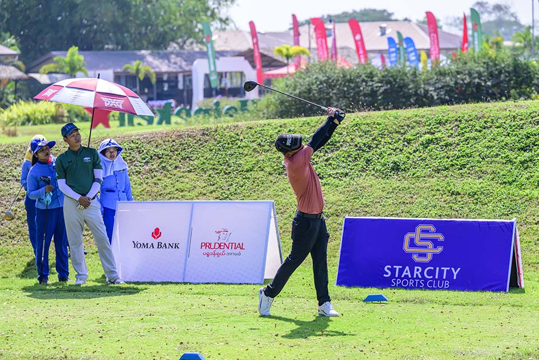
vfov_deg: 11.4
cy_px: 180
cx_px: 270
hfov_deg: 17.1
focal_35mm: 120
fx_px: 1797
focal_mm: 120
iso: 1400
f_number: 3.5
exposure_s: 1/10000
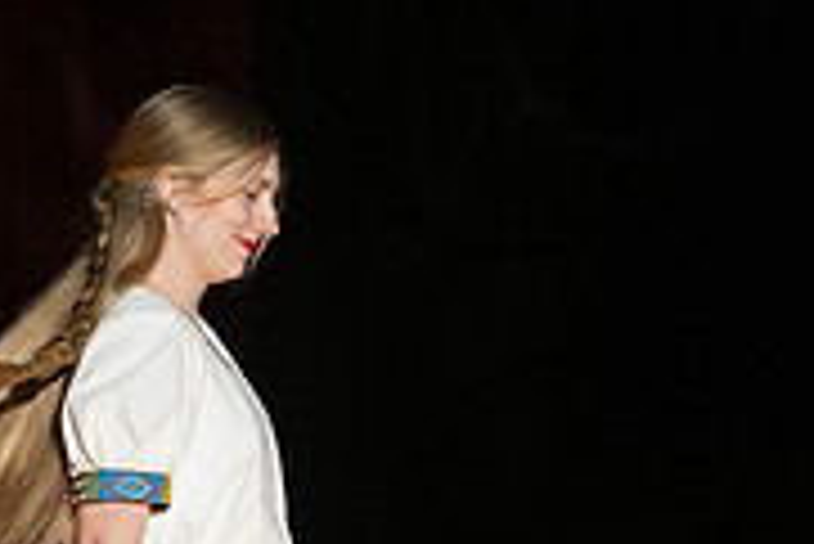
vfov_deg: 5.0
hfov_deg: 7.4
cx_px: 307
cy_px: 662
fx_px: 6268
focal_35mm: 277
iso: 500
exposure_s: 1/800
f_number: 2.8
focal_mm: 70
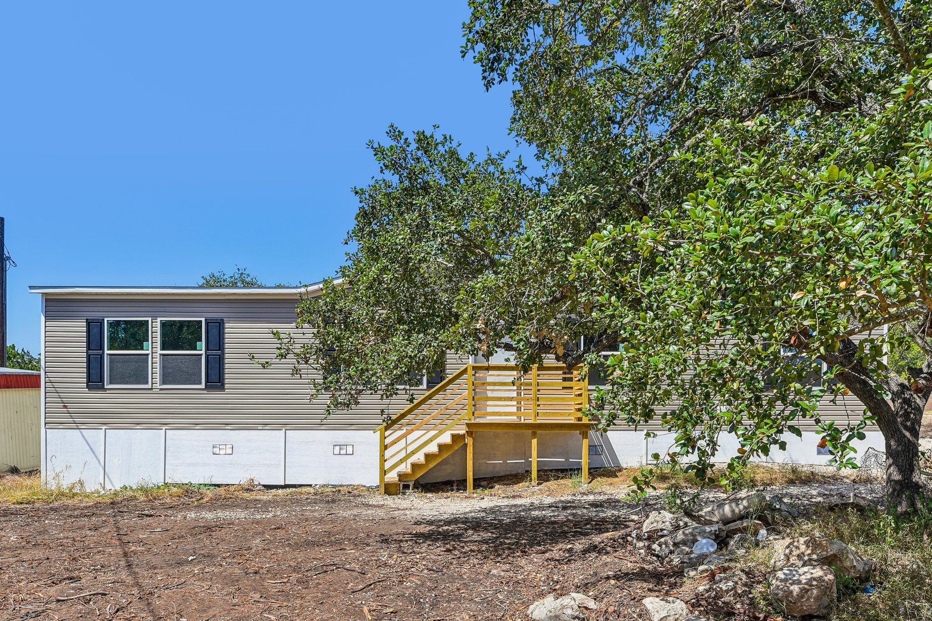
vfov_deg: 49.5
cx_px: 466
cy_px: 310
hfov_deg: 69.4
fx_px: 673
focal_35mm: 26
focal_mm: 26
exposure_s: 1/500
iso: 400
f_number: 8
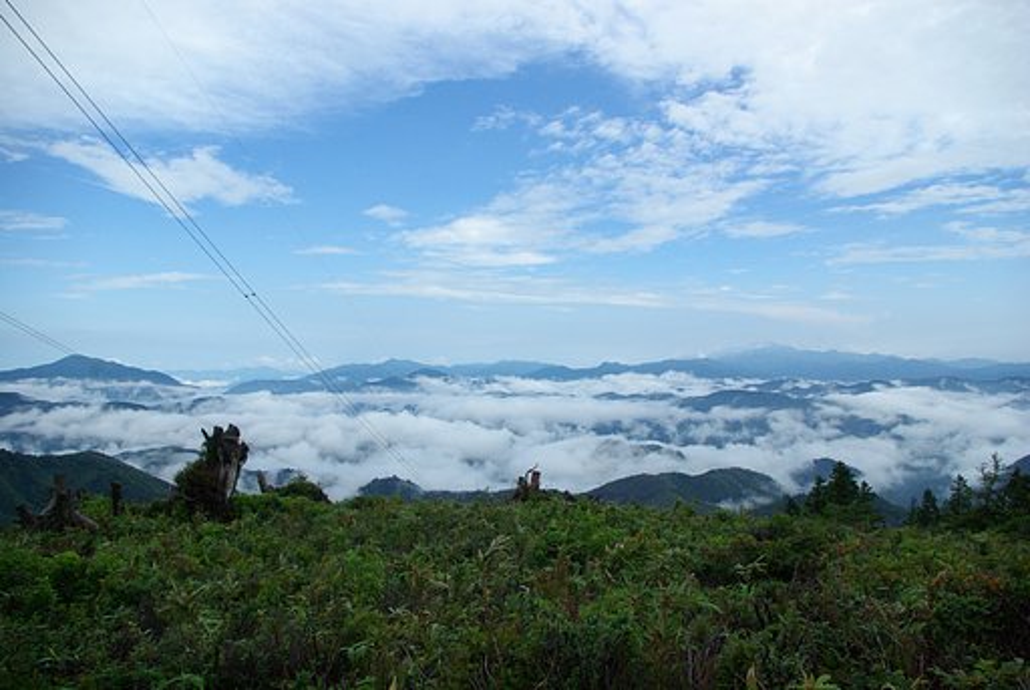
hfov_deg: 67.3
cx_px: 515
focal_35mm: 27
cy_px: 345
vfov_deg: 48.1
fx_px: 774
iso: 400
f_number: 8
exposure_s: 1/750
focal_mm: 18
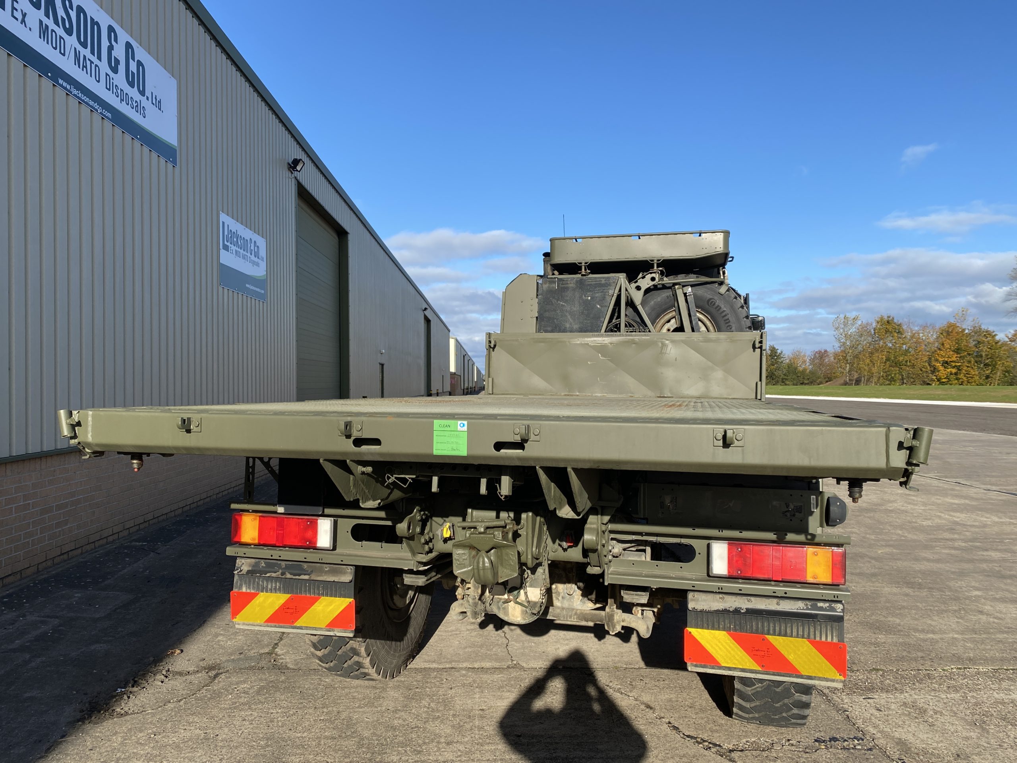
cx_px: 508
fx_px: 764
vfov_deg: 53.1
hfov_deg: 67.3
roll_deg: +0.8
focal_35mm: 26
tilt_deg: +0.0
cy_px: 382
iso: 32
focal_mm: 4.25
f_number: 1.8
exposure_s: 1/2358
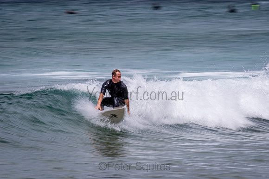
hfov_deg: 4.1
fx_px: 3737
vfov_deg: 2.8
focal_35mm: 500
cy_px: 90
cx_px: 134
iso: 64
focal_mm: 500
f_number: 20
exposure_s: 1/20
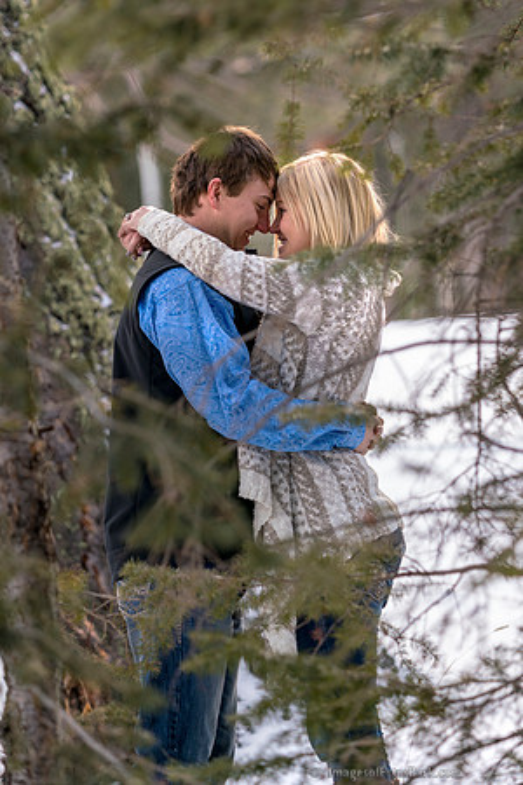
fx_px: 3051
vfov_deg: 14.7
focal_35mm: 140
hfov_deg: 9.8
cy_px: 392
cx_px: 262
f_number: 3.2
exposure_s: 1/125
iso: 250
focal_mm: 140
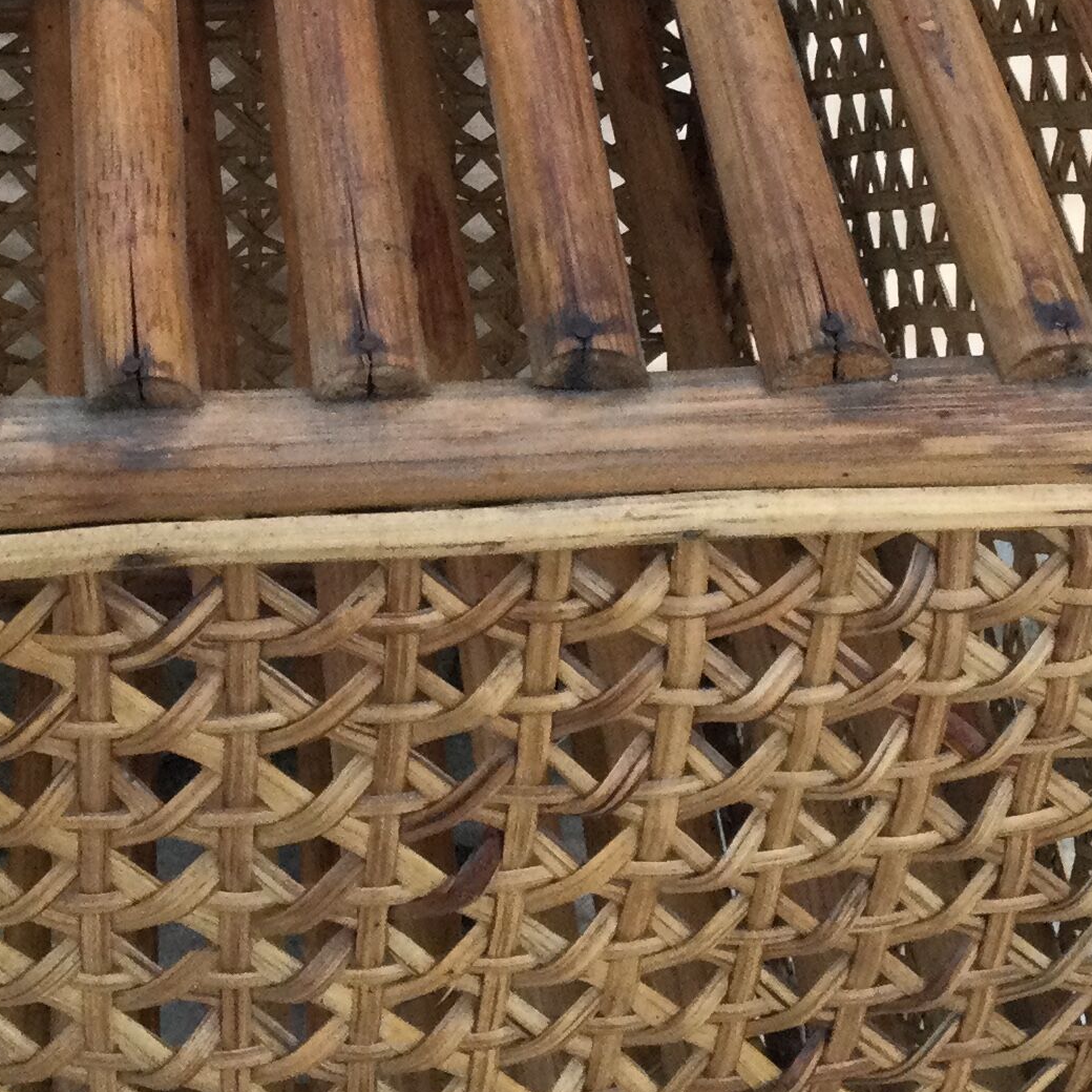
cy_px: 98
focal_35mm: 86
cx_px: 396
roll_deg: -0.4
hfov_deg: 20.1
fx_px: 3069
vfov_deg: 19.8
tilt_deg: -43.8
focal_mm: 3.3
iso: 50
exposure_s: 1/33
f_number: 2.4
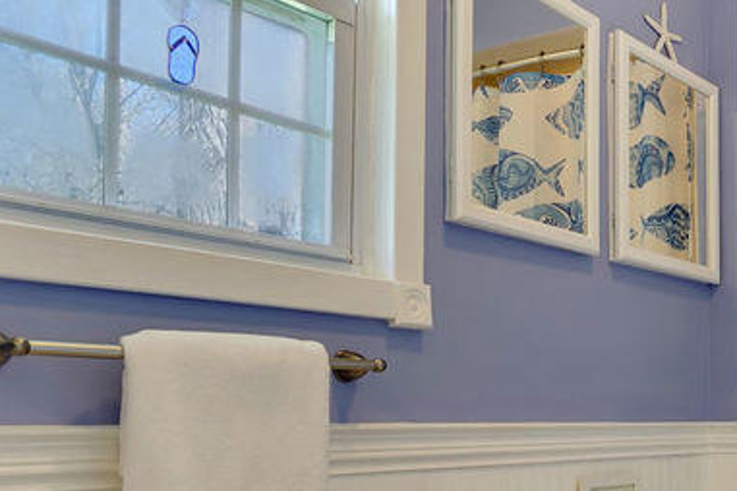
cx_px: 718
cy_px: 413
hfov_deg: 41.1
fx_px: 860
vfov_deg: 30.9
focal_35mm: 42
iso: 400
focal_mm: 16
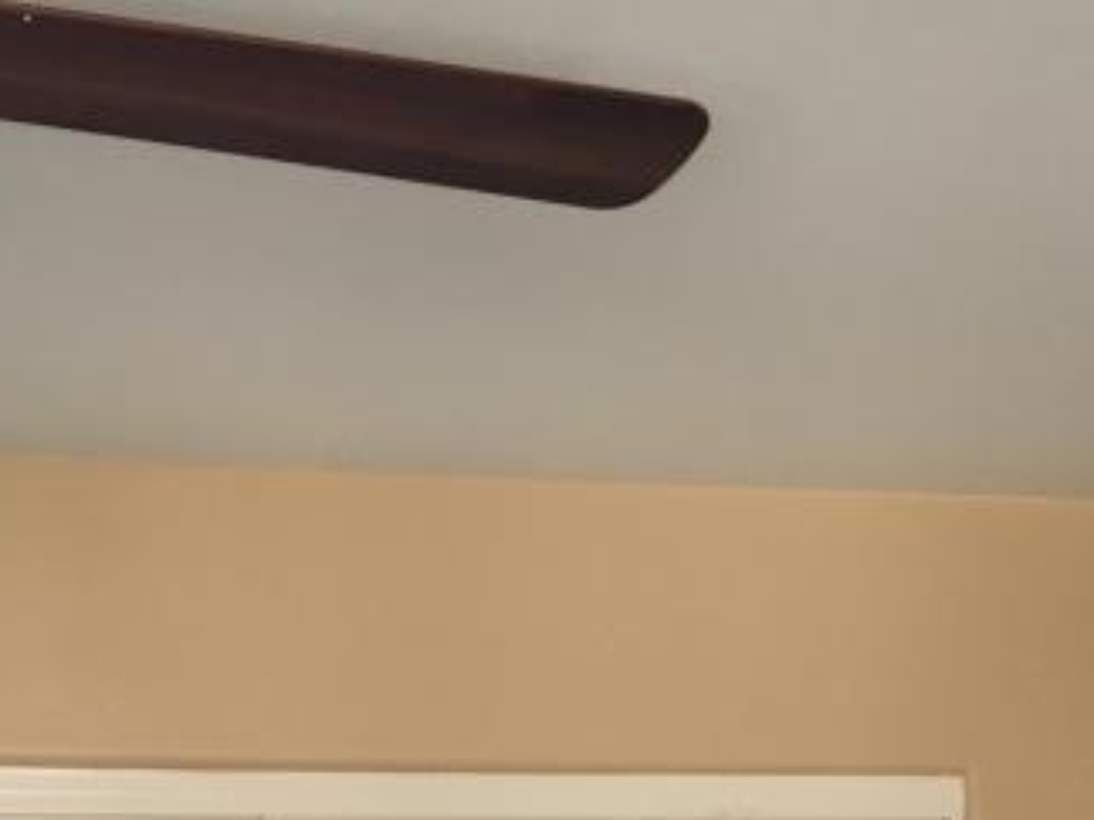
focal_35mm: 92
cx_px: 884
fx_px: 2906
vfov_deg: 15.4
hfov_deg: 21.0
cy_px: 1030
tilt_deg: +2.7
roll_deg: -0.2
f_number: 2.2
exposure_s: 1/30
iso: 32
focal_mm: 4.15
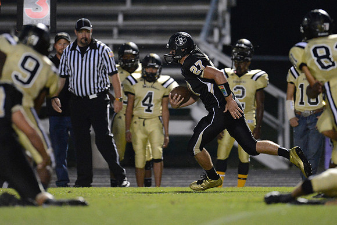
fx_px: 3745
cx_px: 168
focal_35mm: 400
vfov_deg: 3.4
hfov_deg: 5.2
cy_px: 112
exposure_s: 1/800
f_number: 2.8
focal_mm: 400
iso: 12800
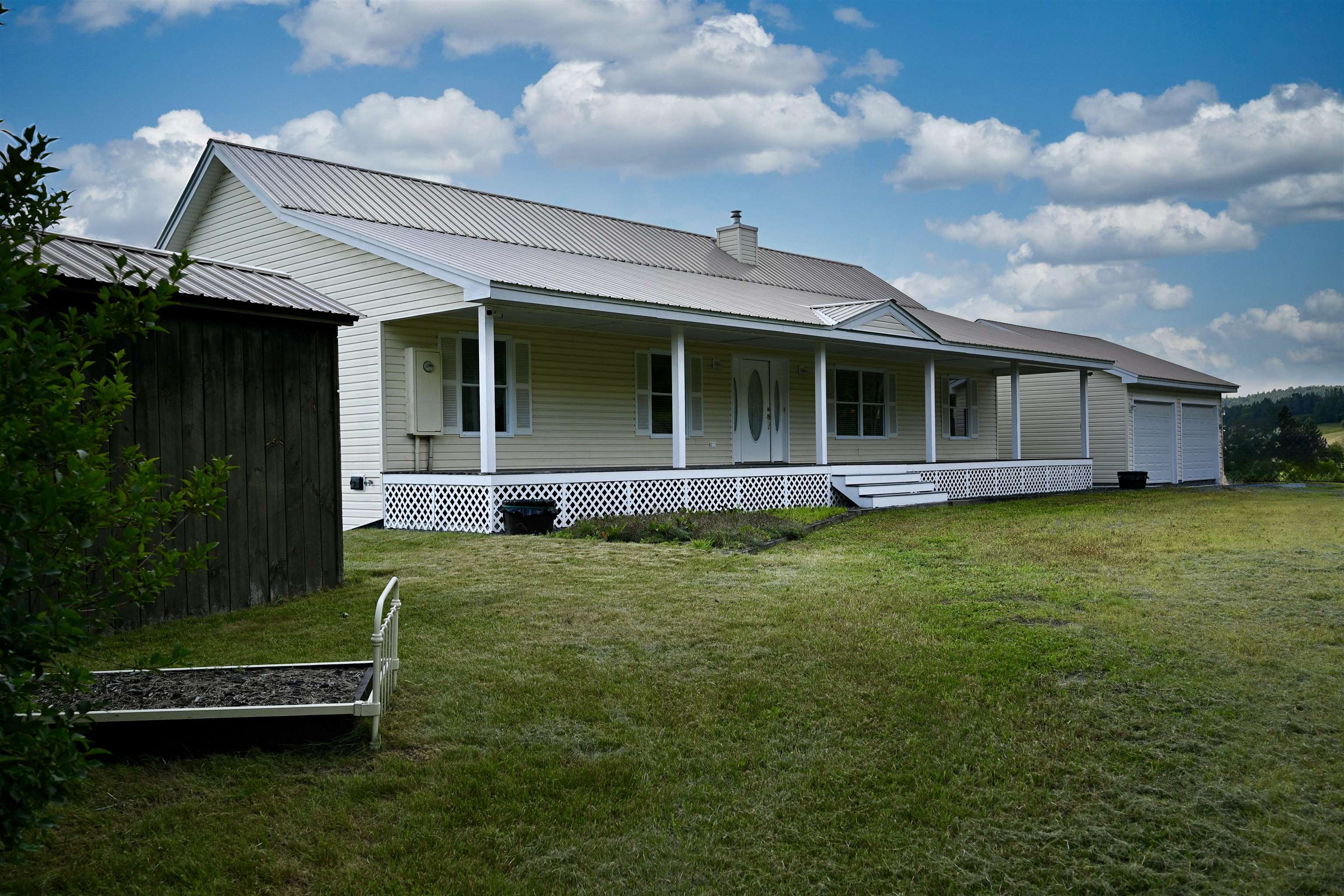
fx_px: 1120
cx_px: 672
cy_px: 448
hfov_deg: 61.9
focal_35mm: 30
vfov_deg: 43.6
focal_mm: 30
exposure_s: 1/320
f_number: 6.3
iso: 100
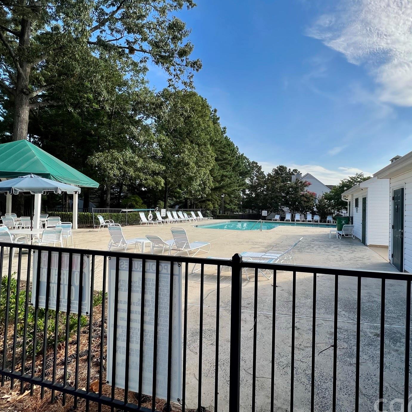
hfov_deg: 82.9
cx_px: 248
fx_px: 229
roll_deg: -1.9
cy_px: 200
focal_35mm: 17
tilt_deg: +0.6
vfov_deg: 83.9
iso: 32
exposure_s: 1/1325
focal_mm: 1.57
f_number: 1.8
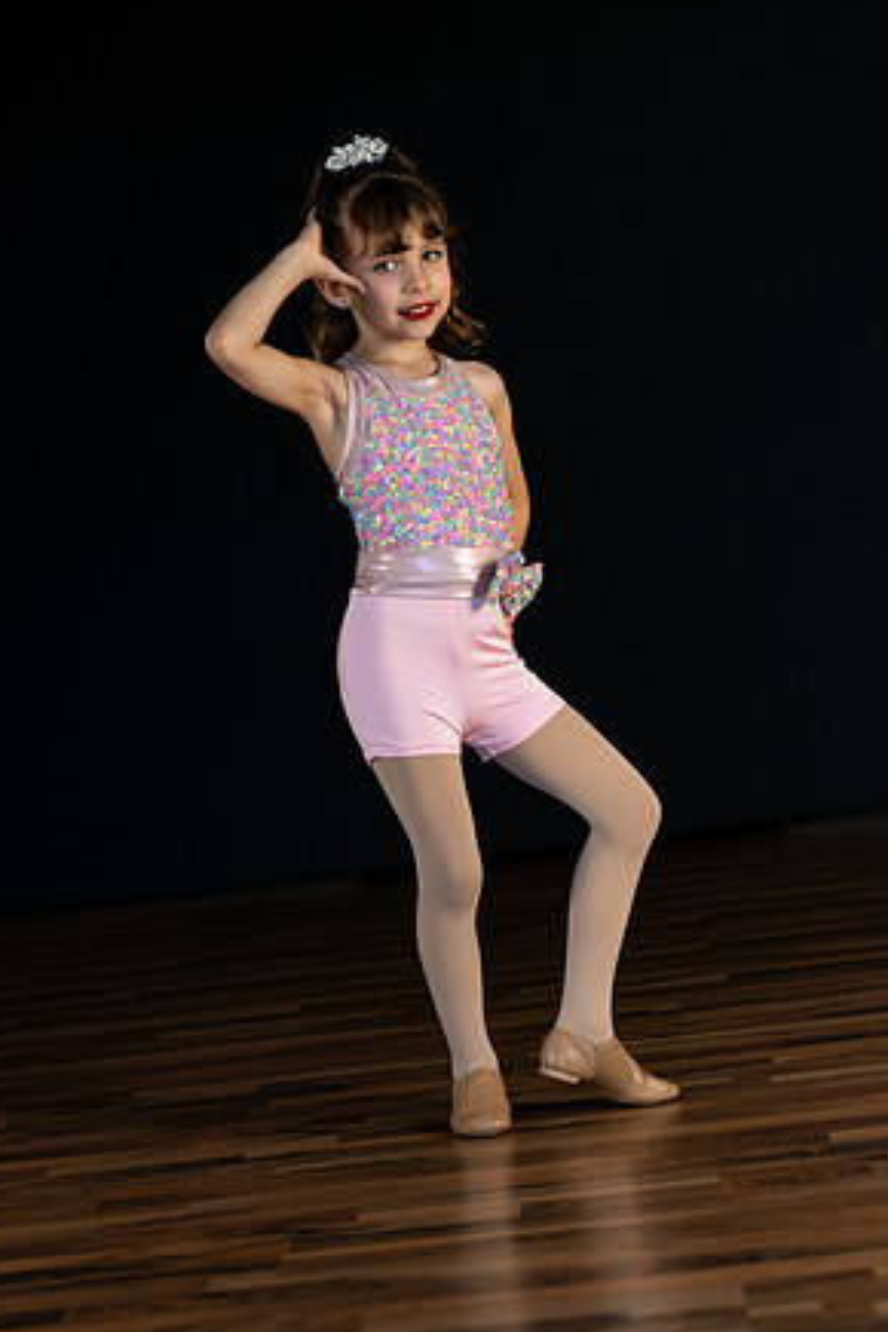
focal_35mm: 88
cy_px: 671
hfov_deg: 15.5
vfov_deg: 23.1
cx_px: 441
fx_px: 3256
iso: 2000
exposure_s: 1/250
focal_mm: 85
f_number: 3.5
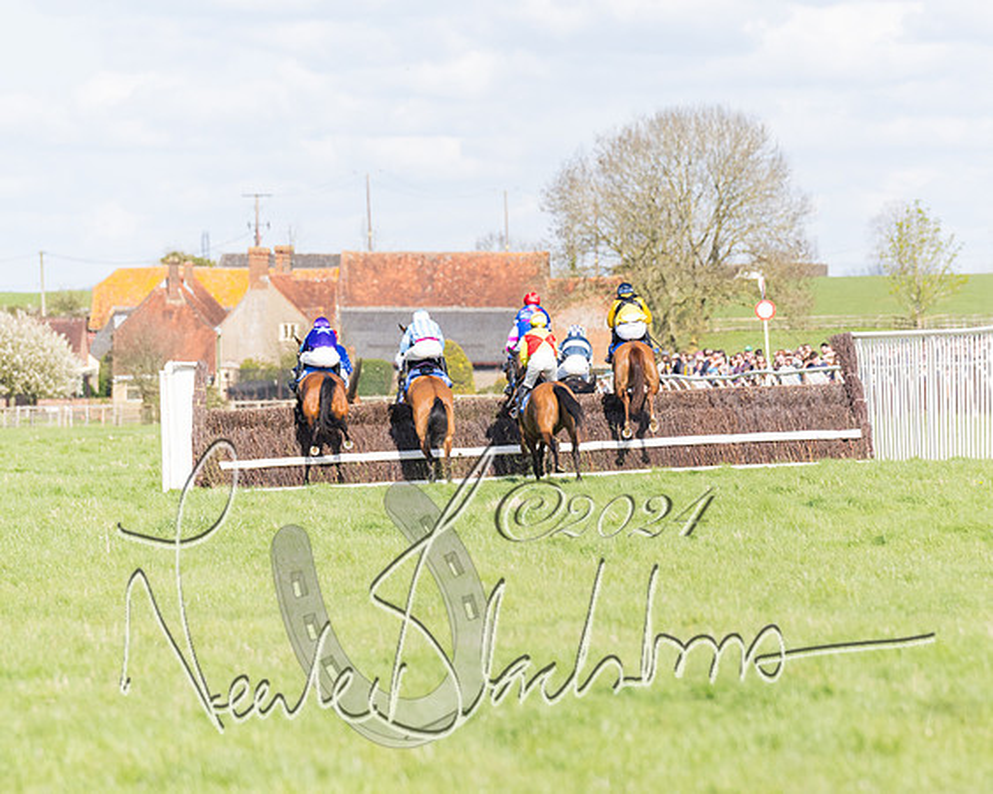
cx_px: 596
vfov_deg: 4.6
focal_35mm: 338
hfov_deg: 5.7
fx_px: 9930
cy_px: 397
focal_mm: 200
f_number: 4
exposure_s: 1/2500
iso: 400
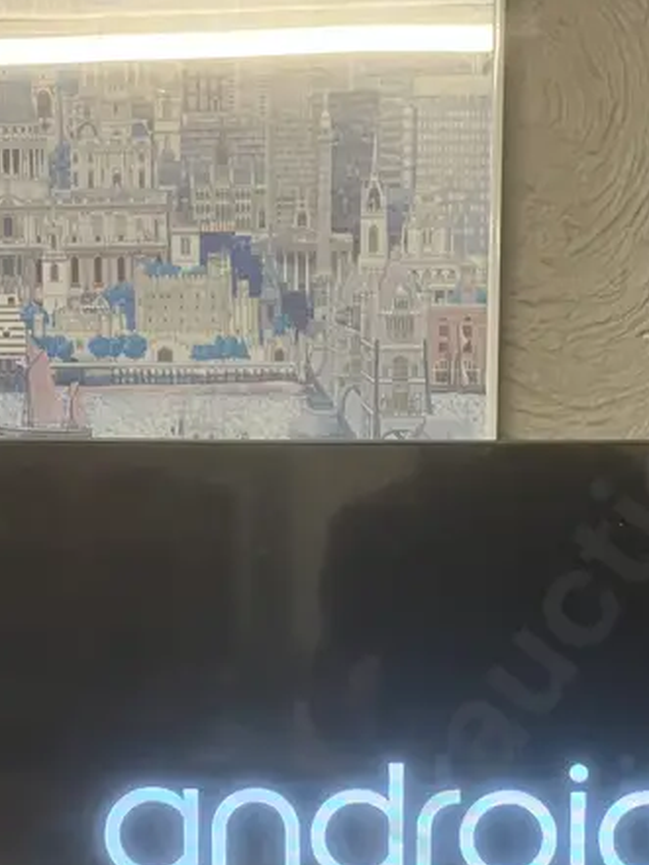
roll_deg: +1.0
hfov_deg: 22.5
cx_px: 424
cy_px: 816
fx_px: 1624
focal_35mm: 65
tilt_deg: -5.2
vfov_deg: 28.4
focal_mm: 3.99
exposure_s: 1/50
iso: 320
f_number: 1.8
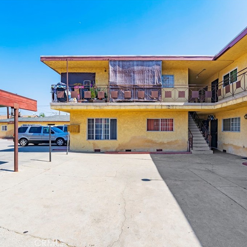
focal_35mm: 18
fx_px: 145
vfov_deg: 80.7
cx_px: 134
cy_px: 124
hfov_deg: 80.6
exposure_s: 1/125
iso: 100
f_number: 9
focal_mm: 14
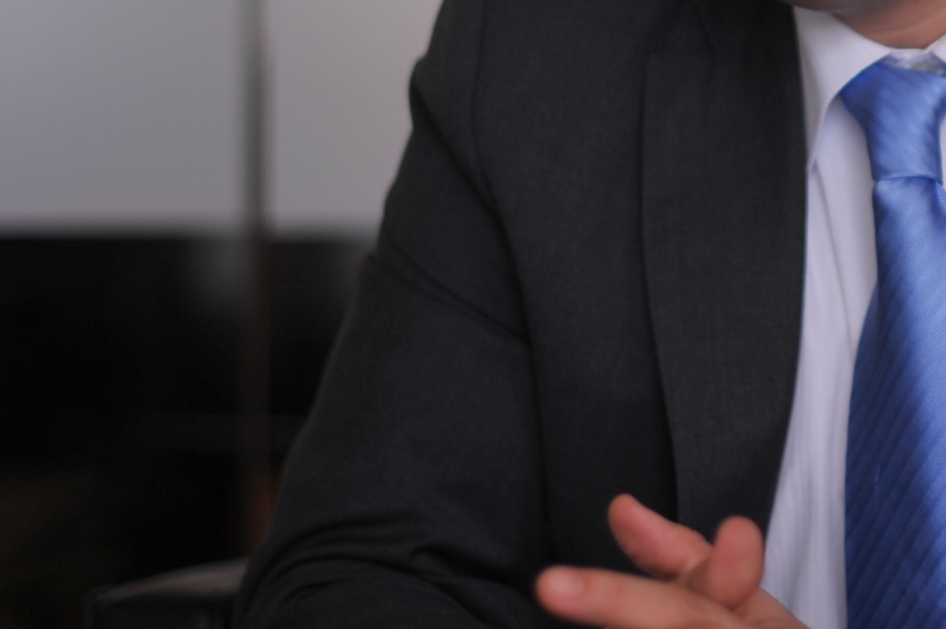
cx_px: 926
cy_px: 10
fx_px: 4043
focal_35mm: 154
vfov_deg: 8.8
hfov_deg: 13.2
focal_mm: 50
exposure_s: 1/250
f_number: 1.4
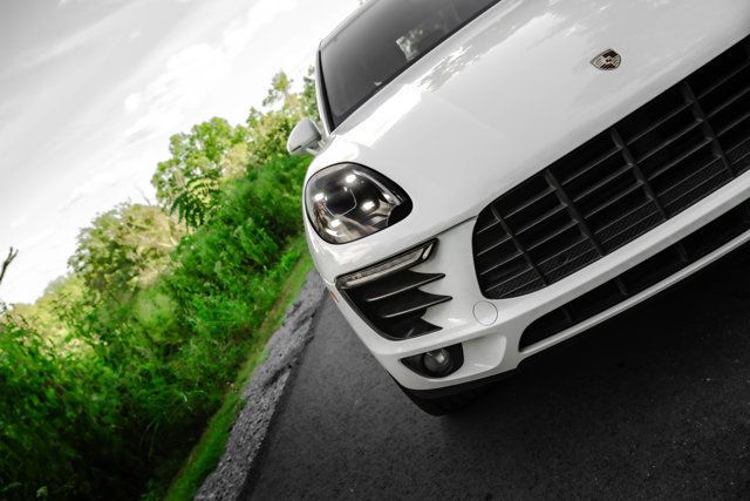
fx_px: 667
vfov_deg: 41.1
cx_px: 375
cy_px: 250
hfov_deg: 58.7
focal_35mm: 32
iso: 640
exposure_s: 1/500
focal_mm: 32
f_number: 5.6
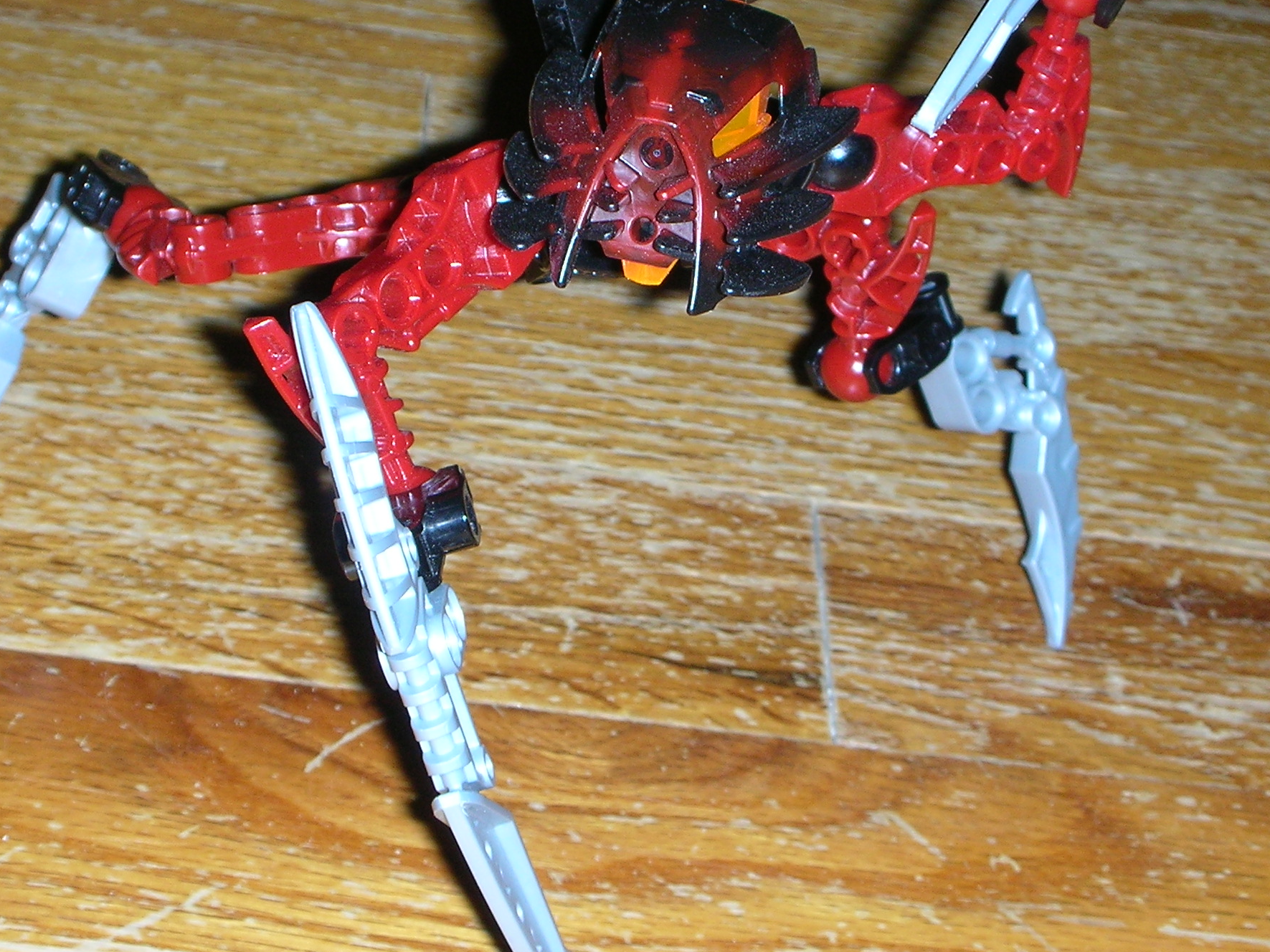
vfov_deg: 15.2
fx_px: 3559
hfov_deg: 20.2
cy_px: 399
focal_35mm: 97
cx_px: 548
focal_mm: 10.1
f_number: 4
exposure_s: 1/120
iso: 50
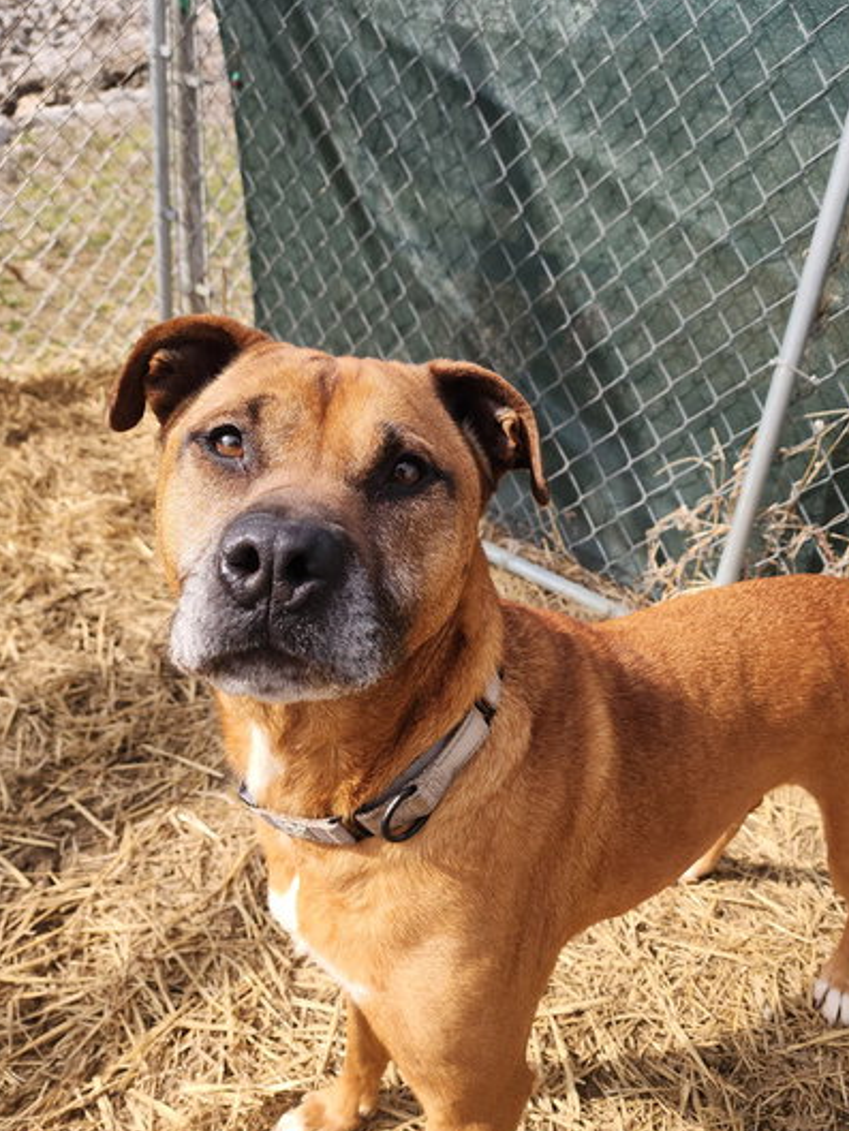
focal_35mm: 29
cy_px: 645
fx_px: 948
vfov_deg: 61.4
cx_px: 518
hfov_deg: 47.9
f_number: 1.8
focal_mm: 6.4
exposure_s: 1/434
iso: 12
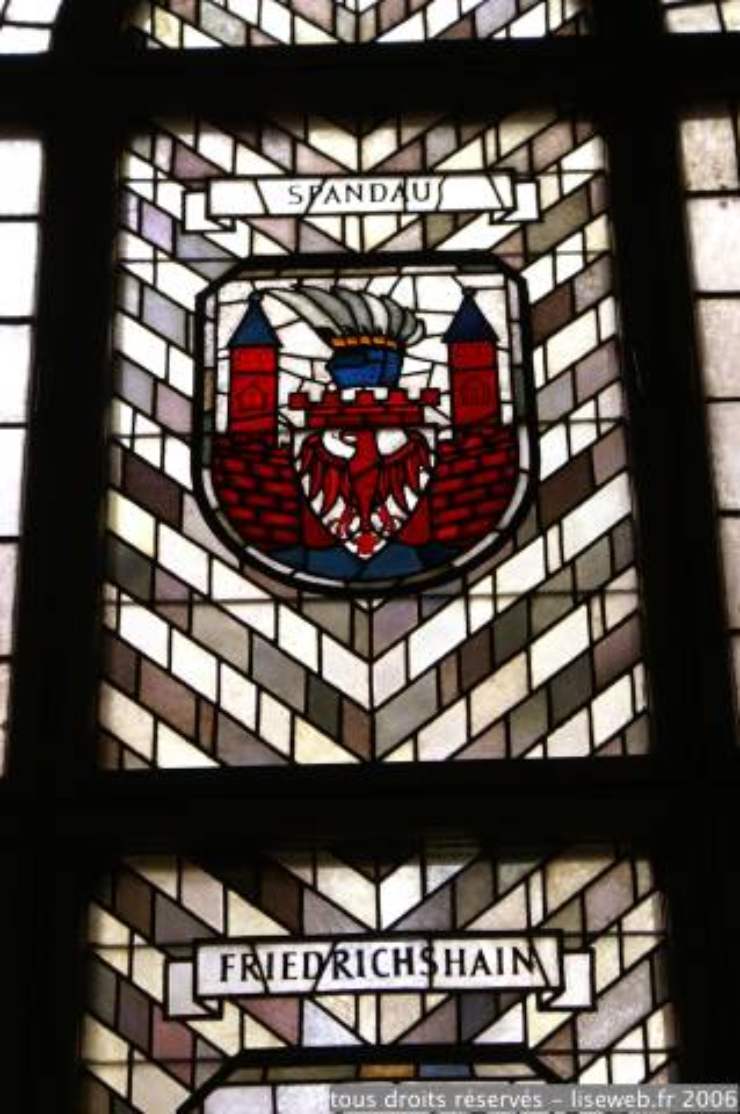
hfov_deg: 13.0
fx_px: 3244
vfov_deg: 19.5
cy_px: 557
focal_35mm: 105
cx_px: 370
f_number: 5.6
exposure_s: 1/10
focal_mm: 70
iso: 100
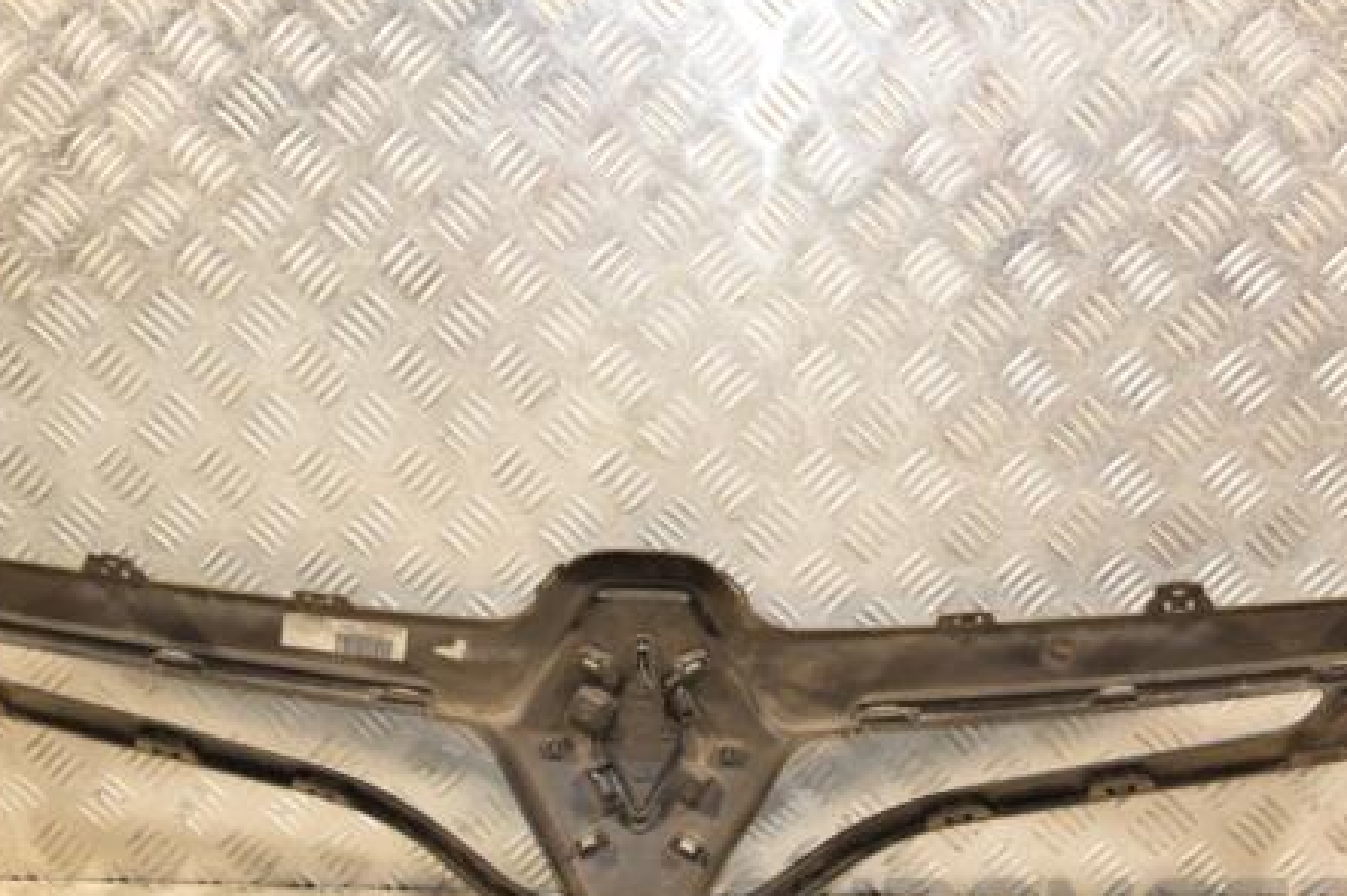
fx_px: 1982
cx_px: 674
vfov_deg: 25.4
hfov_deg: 37.5
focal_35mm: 53
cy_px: 518
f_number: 5
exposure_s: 1/160
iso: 800
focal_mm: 26
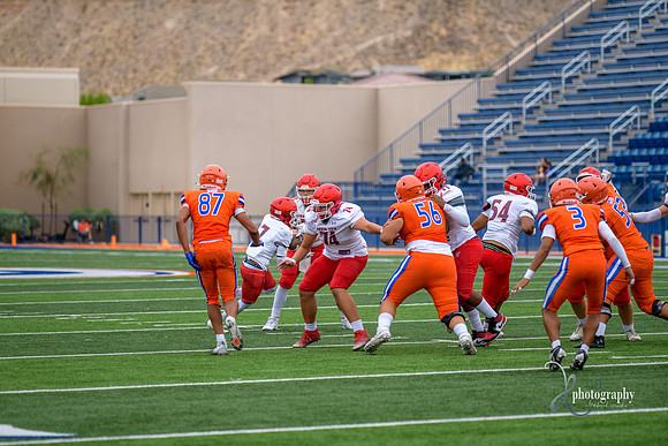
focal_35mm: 170
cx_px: 334
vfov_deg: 8.1
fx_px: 3155
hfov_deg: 12.1
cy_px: 223
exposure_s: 1/800
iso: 220
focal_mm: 170
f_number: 2.8
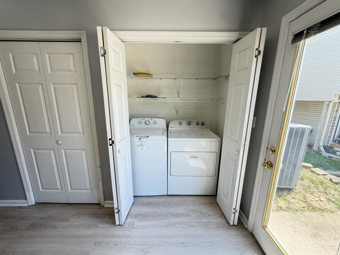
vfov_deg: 85.7
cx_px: 170
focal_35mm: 14
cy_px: 128
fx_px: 137
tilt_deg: -13.8
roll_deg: +0.1
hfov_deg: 102.1
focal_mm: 2.22
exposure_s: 1/121
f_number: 2.2
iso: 80
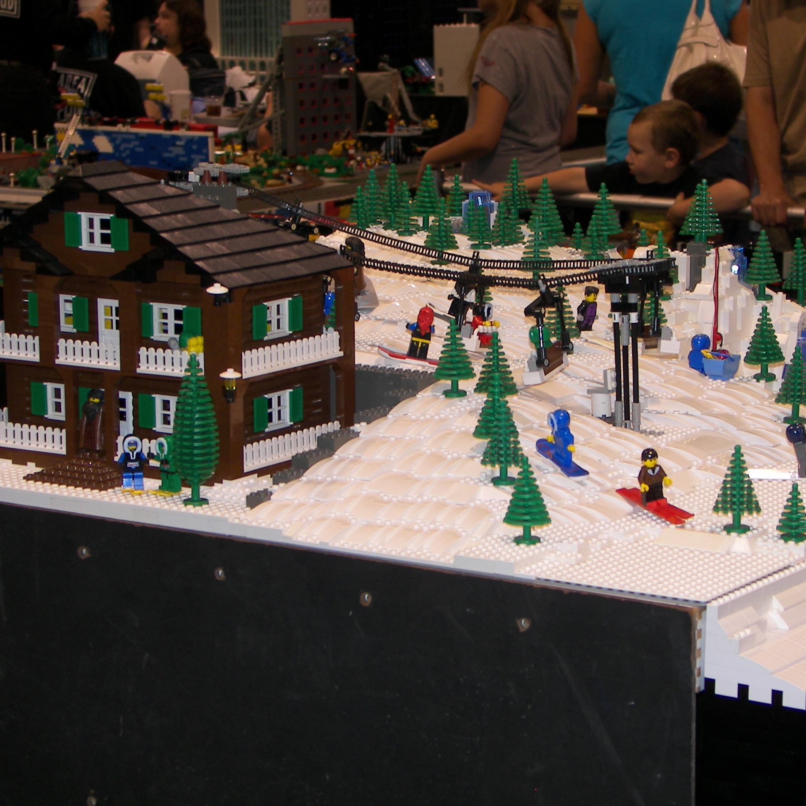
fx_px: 2740
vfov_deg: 16.7
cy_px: 403
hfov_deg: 16.7
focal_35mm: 104
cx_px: 439
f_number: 2.8
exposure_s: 1/40
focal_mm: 14.5
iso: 50
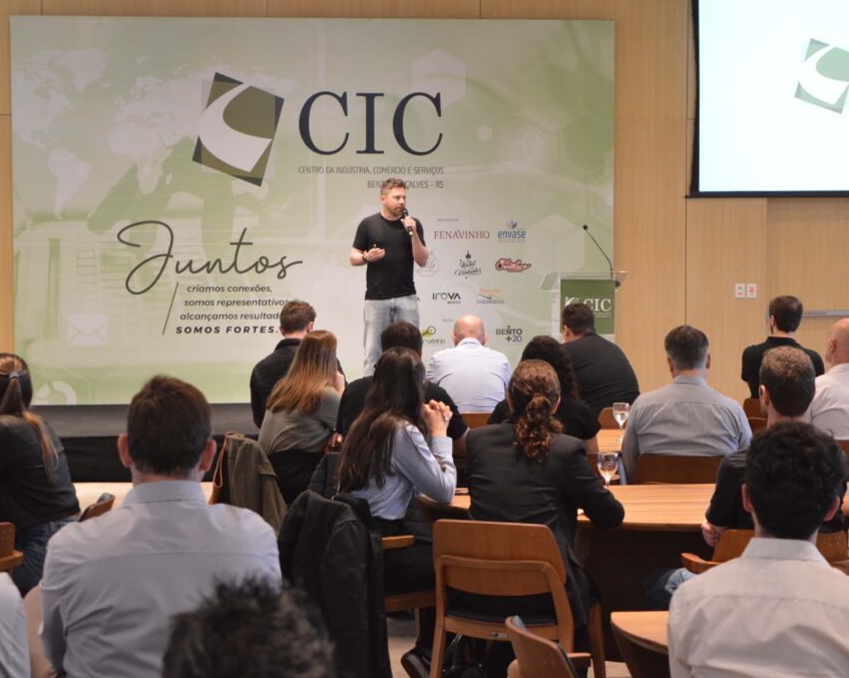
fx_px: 2350
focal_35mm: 94
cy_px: 338
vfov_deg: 16.4
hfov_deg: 20.5
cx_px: 407
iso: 1100
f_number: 5.6
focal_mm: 55
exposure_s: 1/15
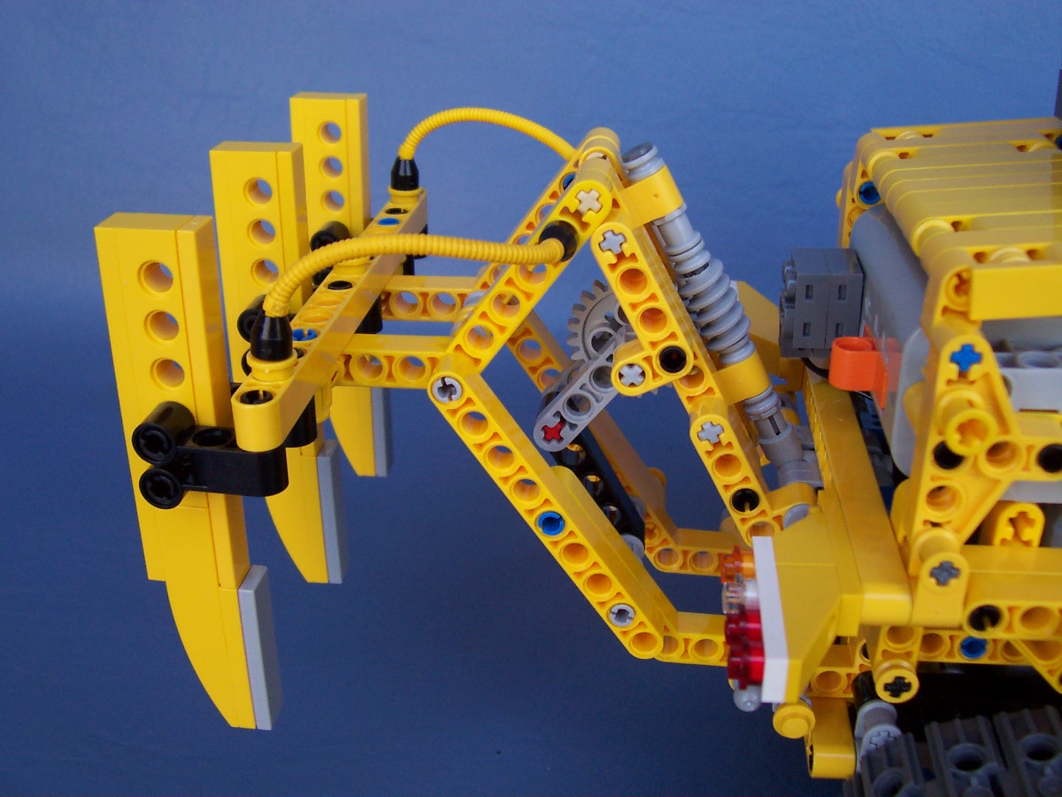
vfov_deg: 38.7
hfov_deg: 50.1
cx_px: 531
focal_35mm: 37
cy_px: 398
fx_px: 1135
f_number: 2.8
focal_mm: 5.6
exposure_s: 1/125
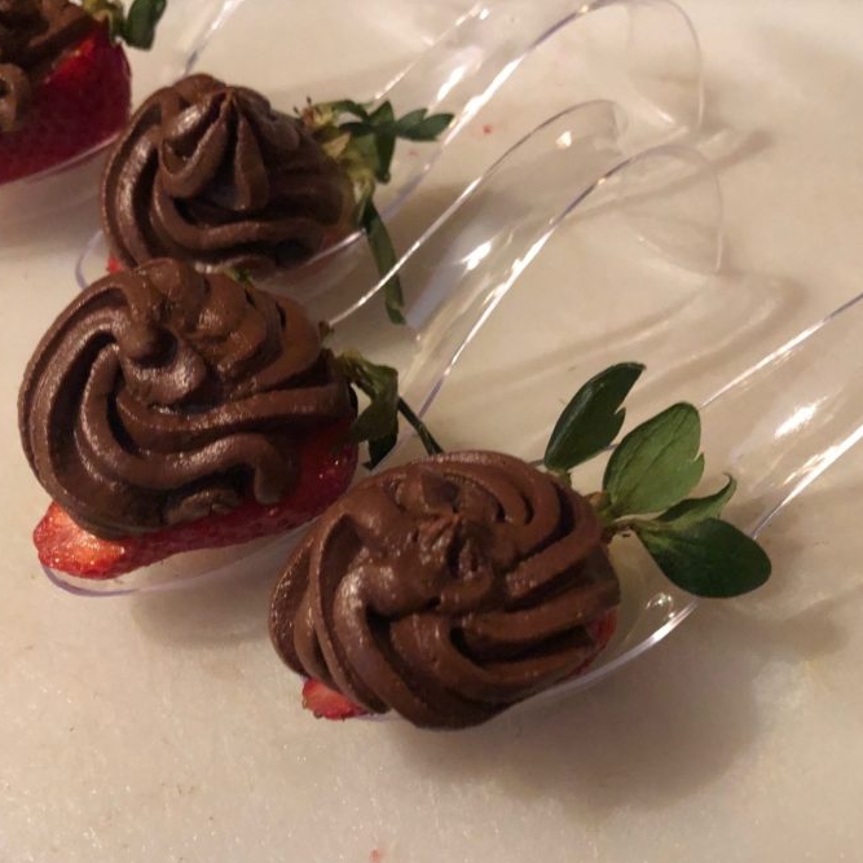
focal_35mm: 38
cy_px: 475
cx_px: 400
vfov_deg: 43.8
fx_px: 1072
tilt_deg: -53.1
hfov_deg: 43.8
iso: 100
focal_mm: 3.99
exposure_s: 1/6
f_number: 1.8
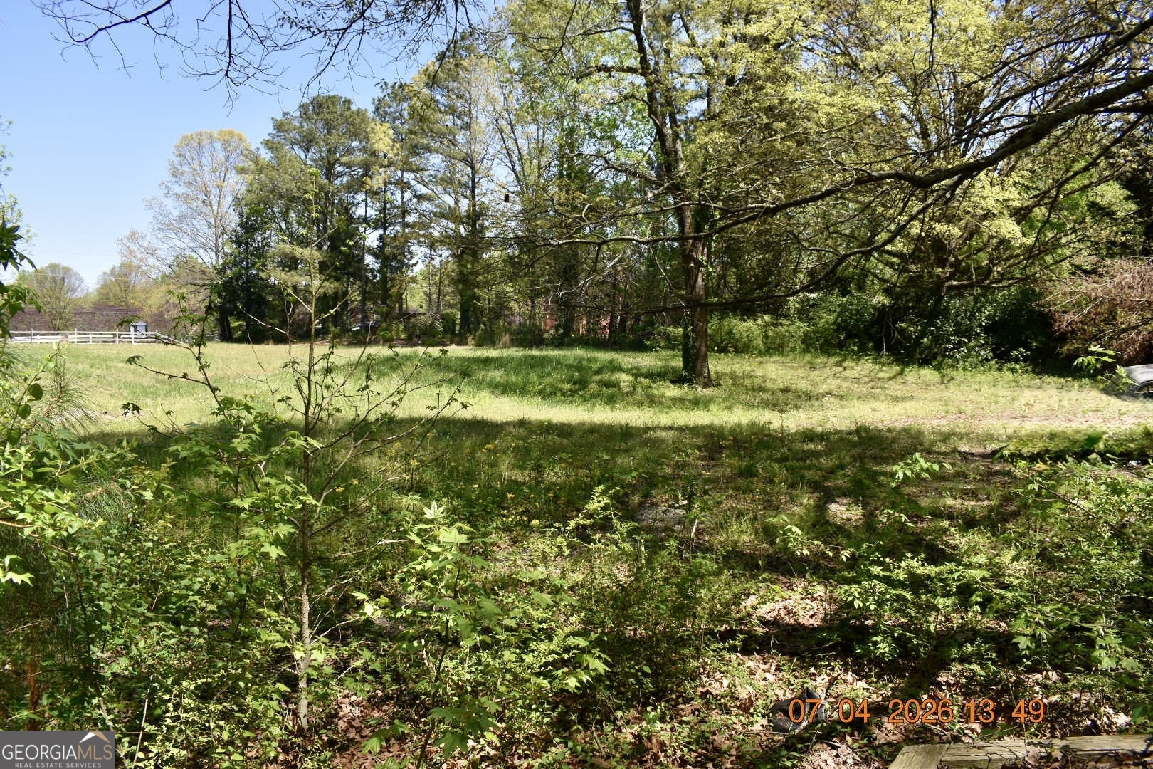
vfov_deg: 47.9
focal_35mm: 27
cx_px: 576
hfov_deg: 67.4
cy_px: 384
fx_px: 865
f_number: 8
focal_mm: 18
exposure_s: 1/250
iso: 180
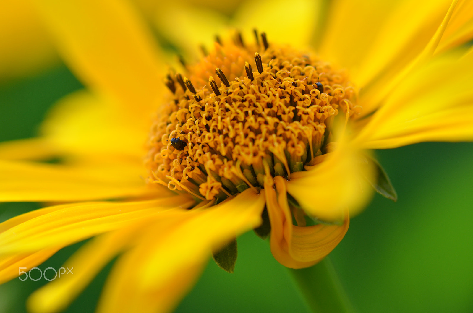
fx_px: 2065
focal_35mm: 158
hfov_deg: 13.1
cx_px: 236
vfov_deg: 8.7
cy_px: 156
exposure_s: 1/200
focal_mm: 105
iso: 250
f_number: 5.6
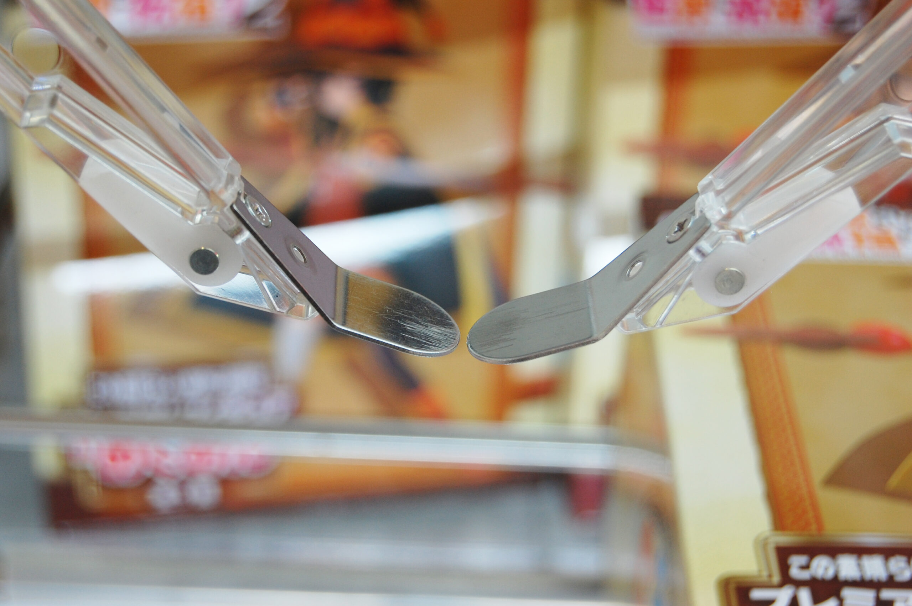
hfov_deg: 24.6
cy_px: 303
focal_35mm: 82
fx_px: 2088
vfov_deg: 16.5
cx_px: 456
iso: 280
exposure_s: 1/125
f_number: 5.6
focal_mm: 55
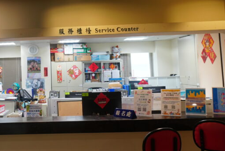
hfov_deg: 39.4
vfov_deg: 27.9
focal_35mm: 48
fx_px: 300
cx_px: 43
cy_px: 49
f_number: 4
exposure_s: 1/60
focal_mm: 16
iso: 500
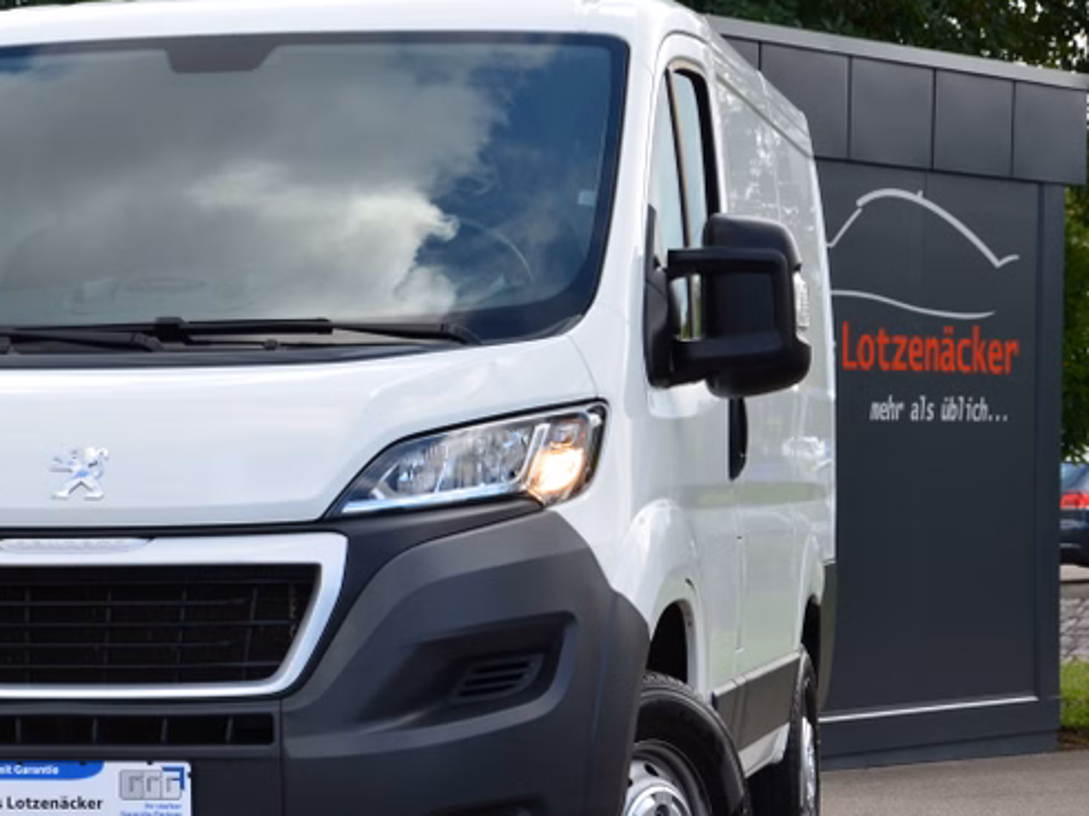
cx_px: 253
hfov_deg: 16.1
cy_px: 550
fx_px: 3837
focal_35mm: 122
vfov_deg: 12.1
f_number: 11
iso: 200
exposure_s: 1/125
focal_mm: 52
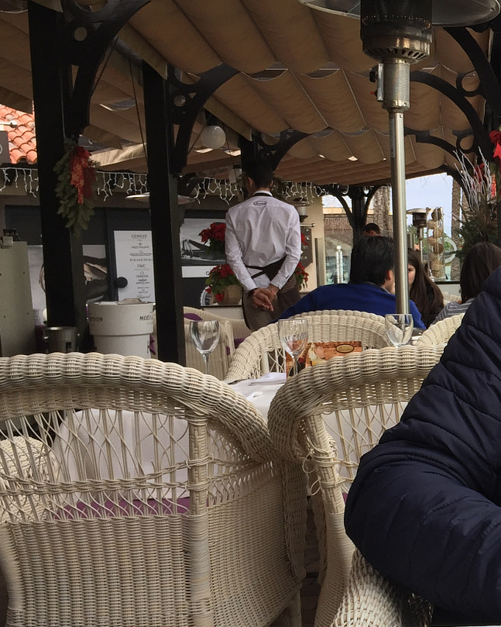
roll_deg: +0.5
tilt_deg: -3.1
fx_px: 1038
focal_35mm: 56
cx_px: 584
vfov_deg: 33.6
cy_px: 344
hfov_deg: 24.8
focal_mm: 4.15
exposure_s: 1/218
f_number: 2.2
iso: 32
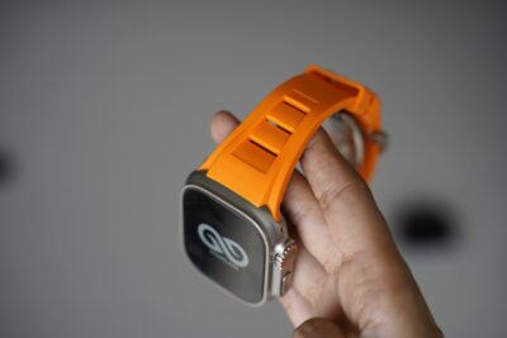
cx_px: 254
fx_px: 1057
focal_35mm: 75
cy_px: 169
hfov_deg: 27.0
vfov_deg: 18.2
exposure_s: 1/80
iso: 160
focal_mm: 75
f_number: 4
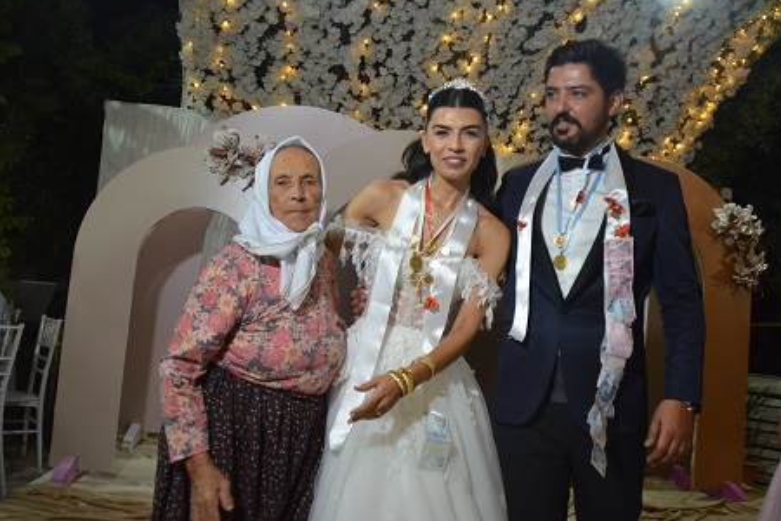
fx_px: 2451
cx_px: 404
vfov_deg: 12.1
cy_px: 268
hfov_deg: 18.1
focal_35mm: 113
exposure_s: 1/125
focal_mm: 68
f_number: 5.3
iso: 1800
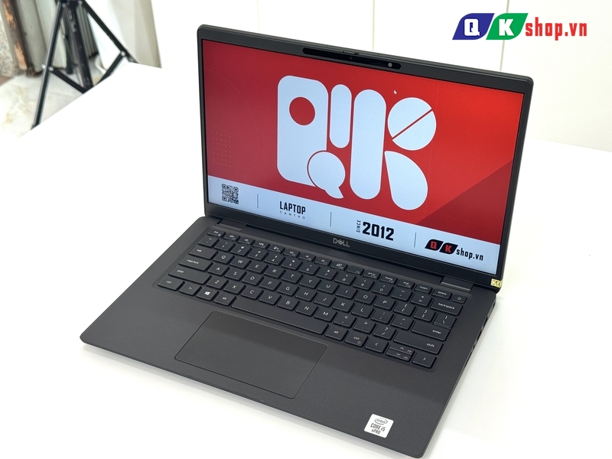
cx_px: 306
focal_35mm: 48
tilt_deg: -34.7
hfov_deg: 39.7
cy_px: 230
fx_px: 849
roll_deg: +4.0
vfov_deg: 30.3
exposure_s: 1/121
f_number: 1.78
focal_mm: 6.76
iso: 50
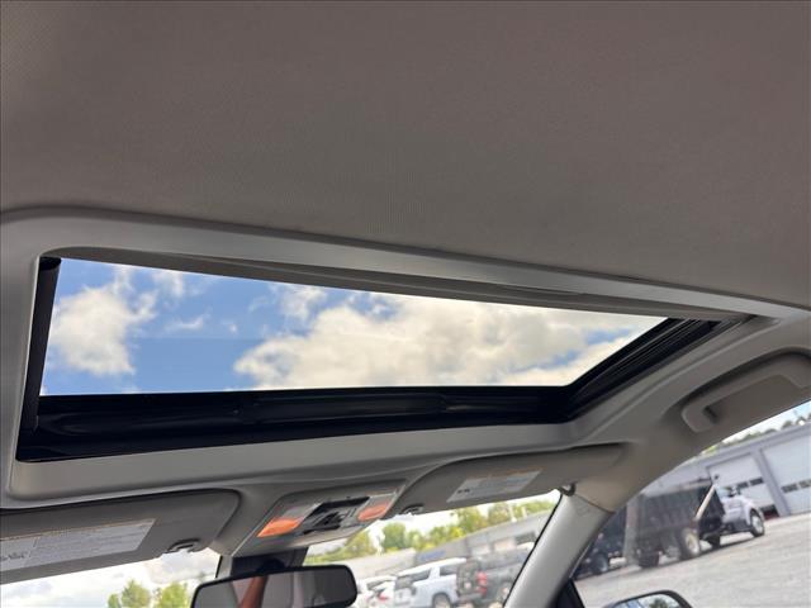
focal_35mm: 24
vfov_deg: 56.8
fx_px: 562
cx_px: 406
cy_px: 304
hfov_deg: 71.6
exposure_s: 1/580
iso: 80
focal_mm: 6.86
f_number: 1.78
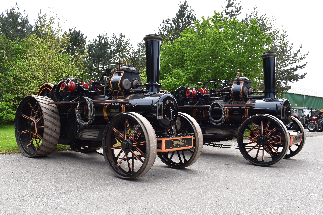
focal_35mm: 34
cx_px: 162
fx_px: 310
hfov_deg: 55.1
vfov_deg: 38.4
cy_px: 108
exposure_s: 1/250
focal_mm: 23
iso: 400
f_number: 10
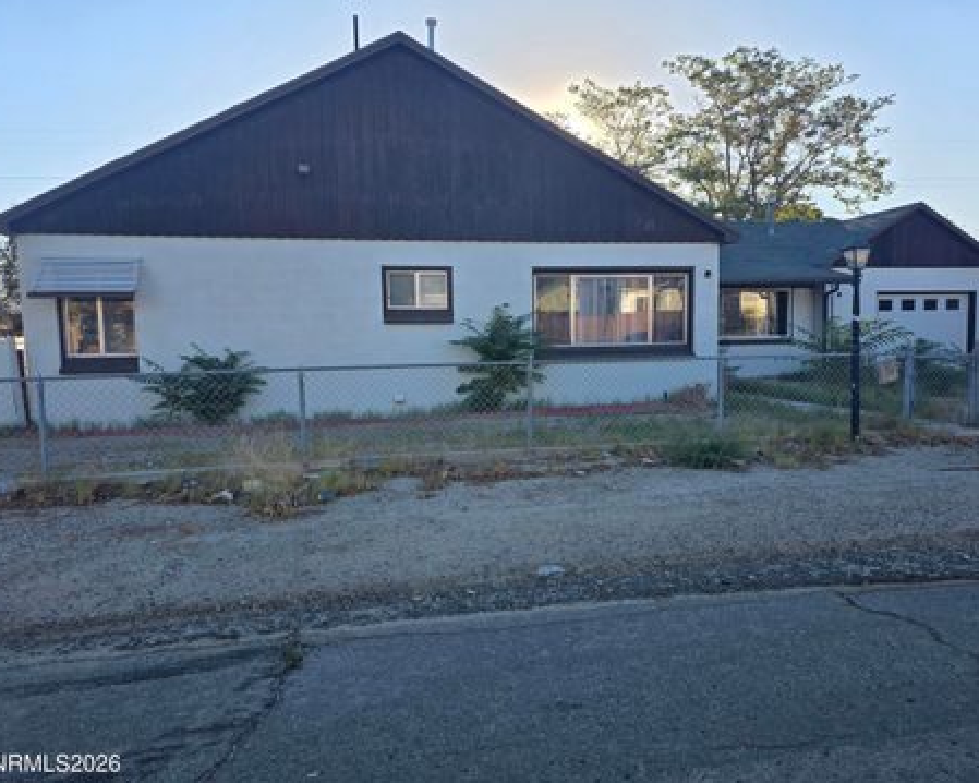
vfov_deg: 56.8
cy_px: 392
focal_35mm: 25
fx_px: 724
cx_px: 517
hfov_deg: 68.1
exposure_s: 1/3151
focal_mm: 6.3
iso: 80
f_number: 1.7
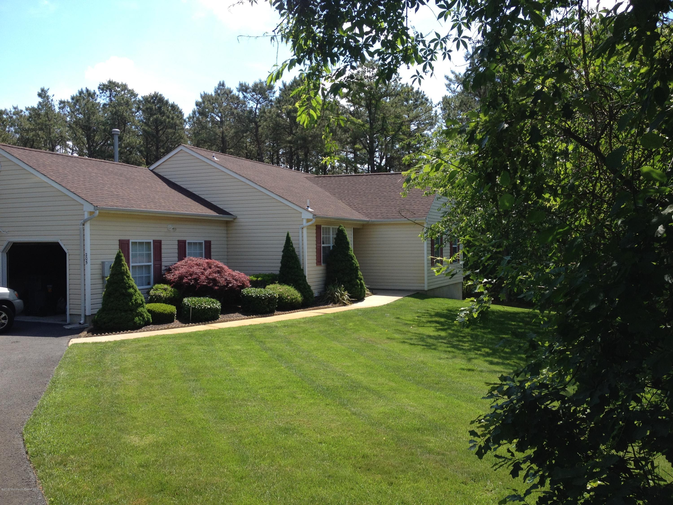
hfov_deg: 52.6
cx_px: 336
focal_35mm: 35
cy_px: 252
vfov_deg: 40.7
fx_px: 680
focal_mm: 4.28
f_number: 2.4
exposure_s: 1/767
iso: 50
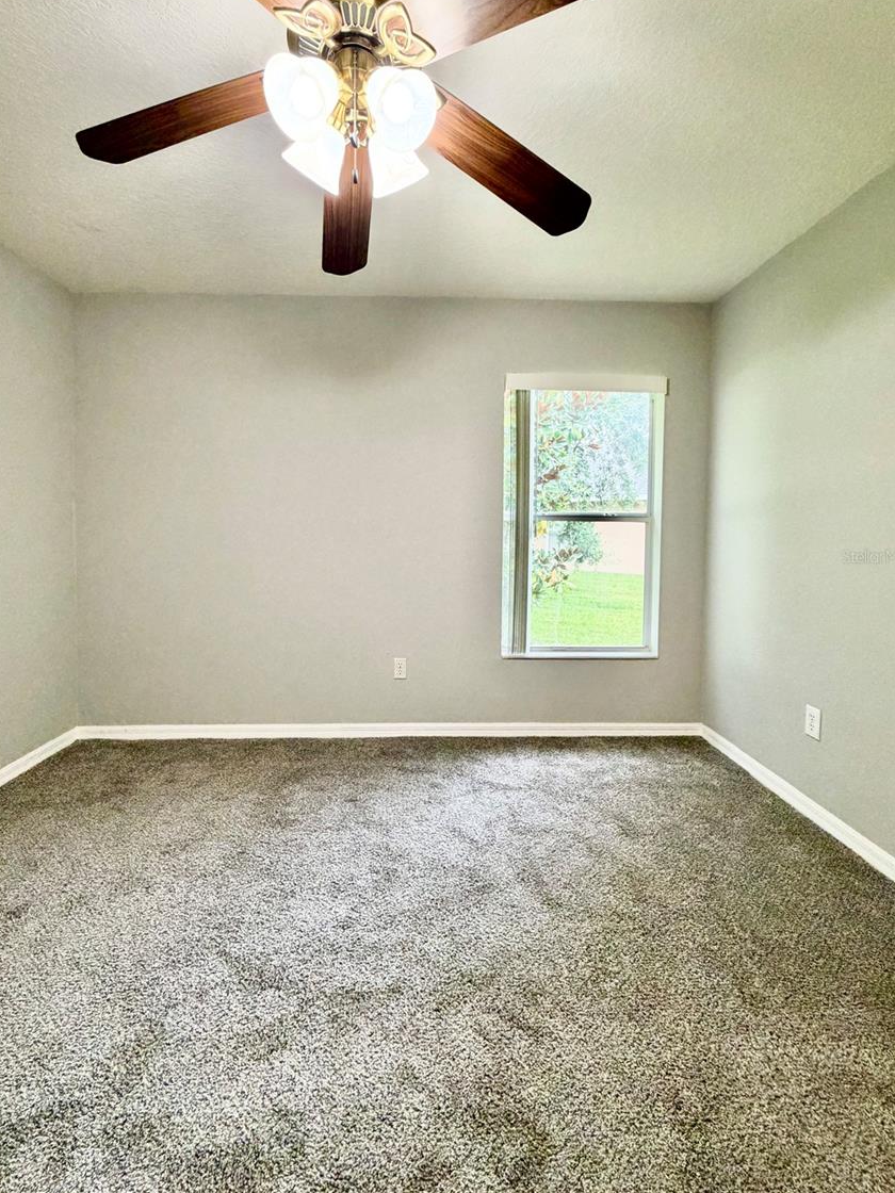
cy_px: 556
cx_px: 438
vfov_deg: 98.0
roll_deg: +0.8
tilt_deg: -2.4
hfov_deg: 81.7
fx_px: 517
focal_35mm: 15
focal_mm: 2.22
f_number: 2.2
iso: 200
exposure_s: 1/60
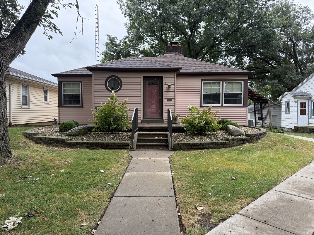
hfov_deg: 71.6
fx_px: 218
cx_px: 157
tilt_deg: -1.1
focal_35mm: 24
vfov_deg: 56.8
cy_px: 118
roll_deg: -0.4
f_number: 1.78
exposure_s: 1/708
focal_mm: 6.76
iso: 100
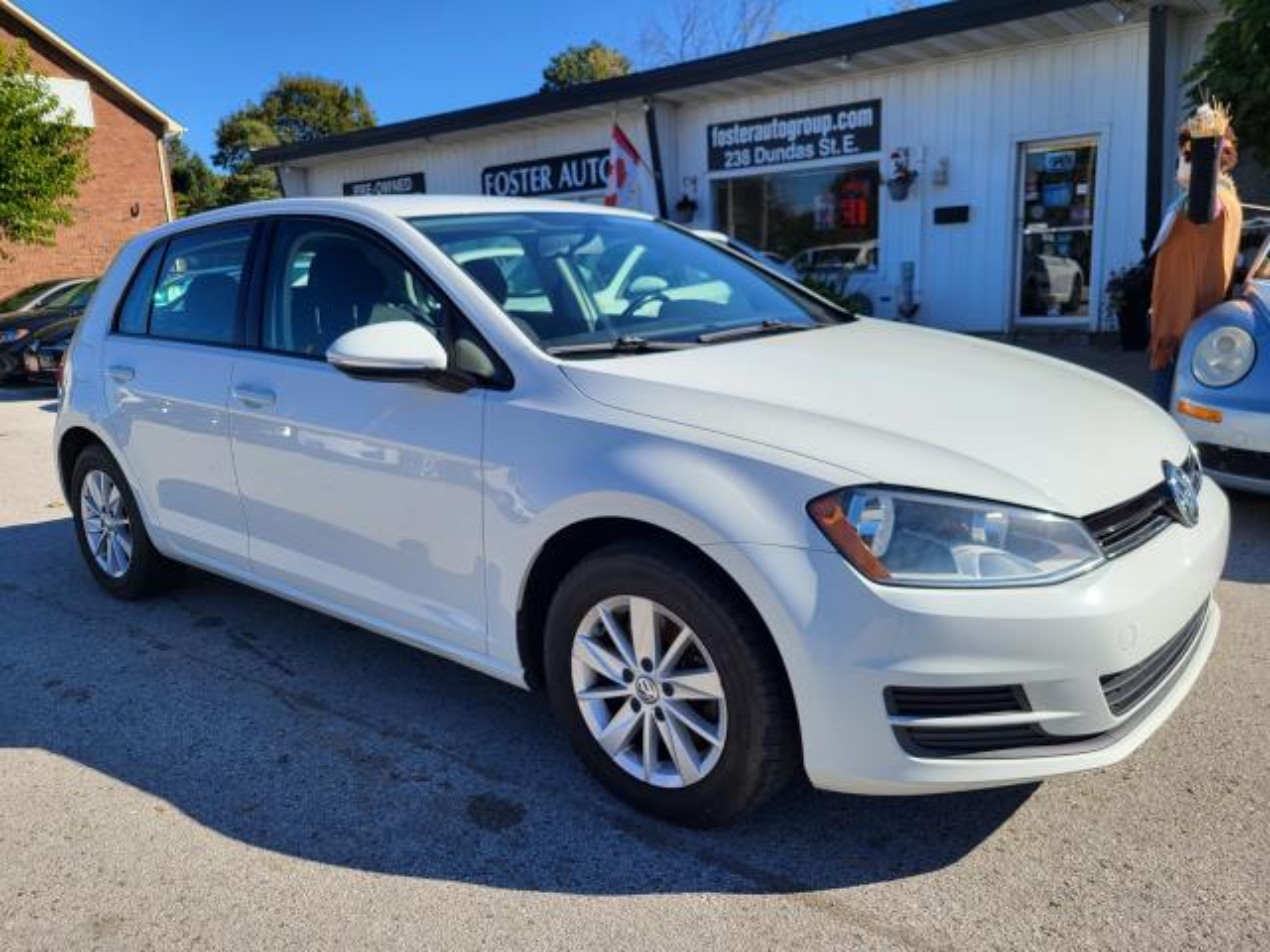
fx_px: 954
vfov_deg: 53.1
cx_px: 635
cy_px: 476
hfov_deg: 67.3
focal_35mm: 26
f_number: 1.8
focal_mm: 5.4
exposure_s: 1/2314
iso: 40
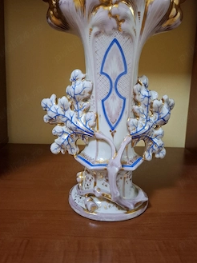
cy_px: 114
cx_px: 95
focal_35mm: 28
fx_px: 213
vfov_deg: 63.3
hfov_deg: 49.7
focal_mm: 5.54
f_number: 1.8
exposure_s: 1/33
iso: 400
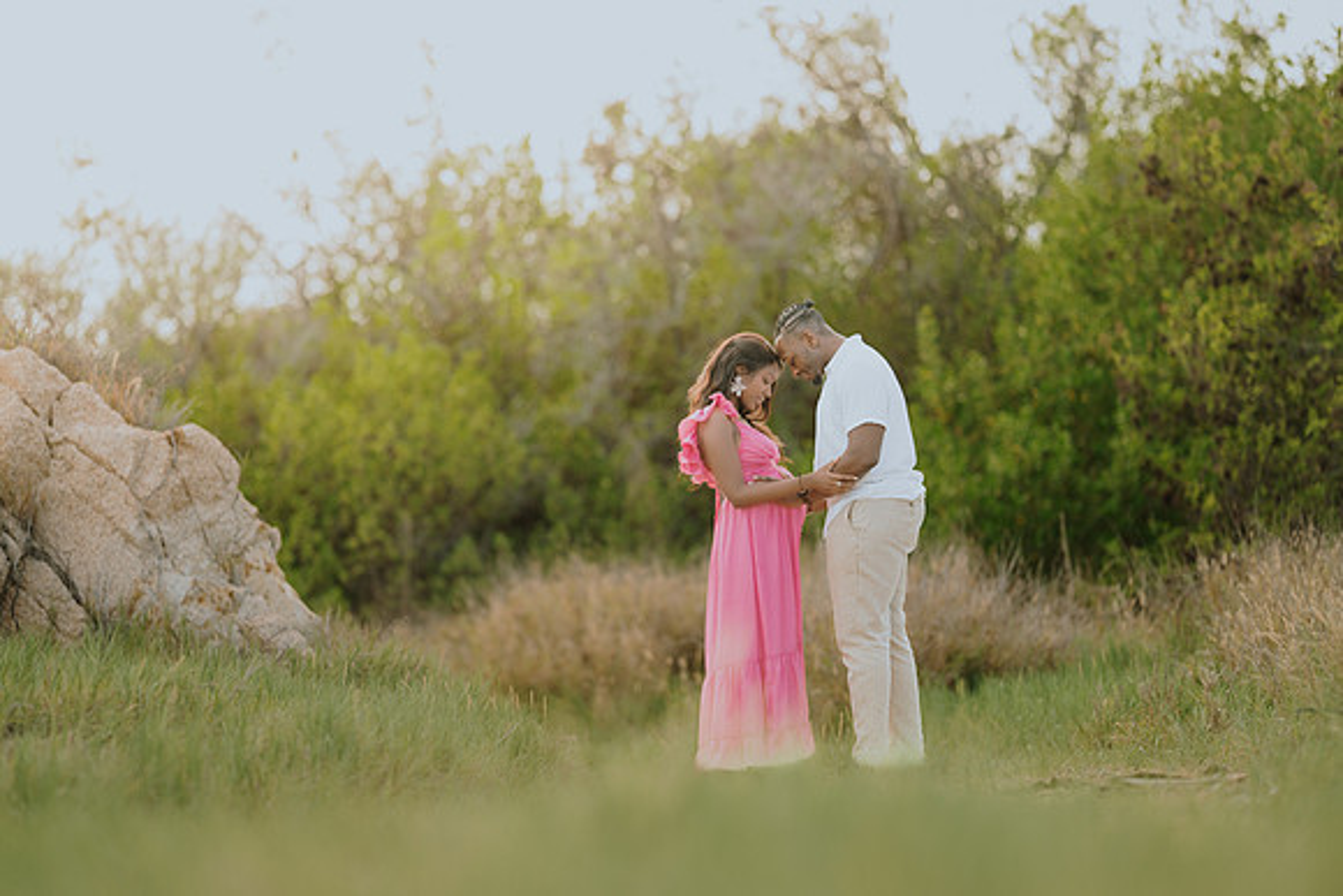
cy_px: 448
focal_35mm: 139
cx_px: 672
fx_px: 5181
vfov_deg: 9.9
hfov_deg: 14.8
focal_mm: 135
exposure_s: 1/400
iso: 50
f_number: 1.8
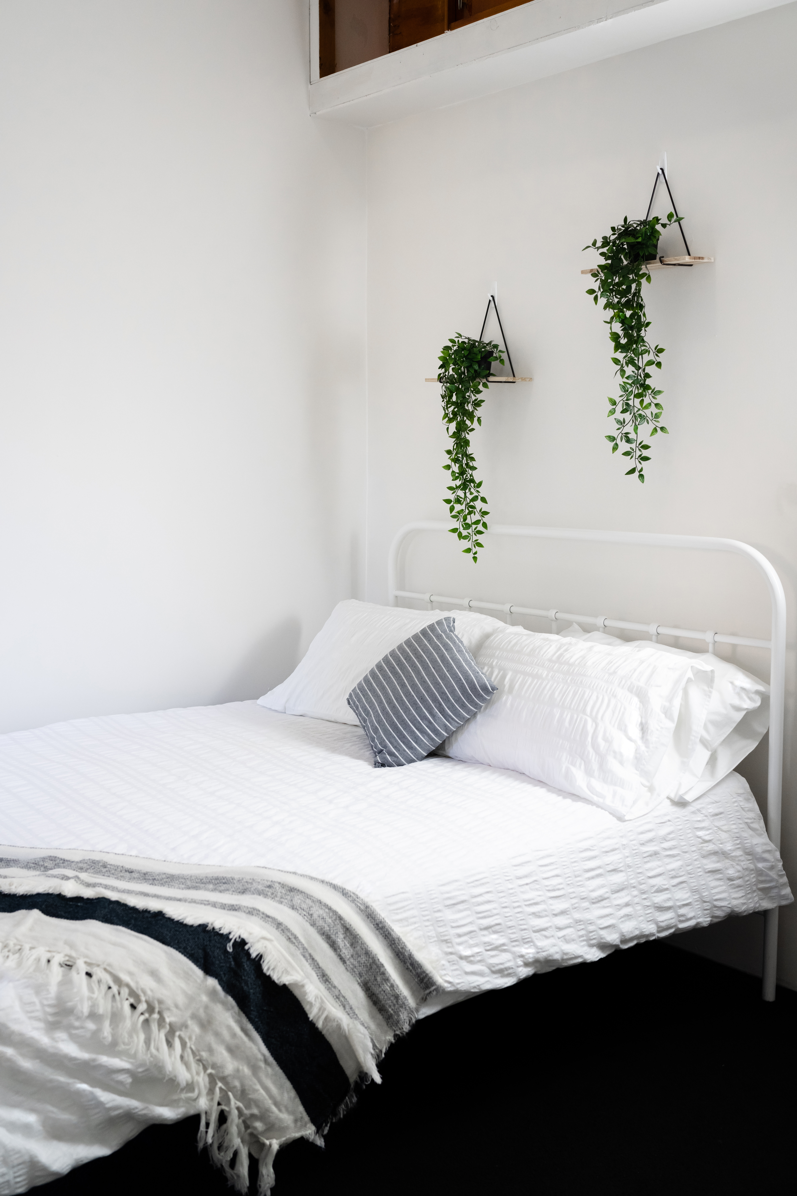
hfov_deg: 37.9
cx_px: 398
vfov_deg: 54.4
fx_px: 1162
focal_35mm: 35
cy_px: 598
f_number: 4.5
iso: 1000
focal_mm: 35
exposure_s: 1/80
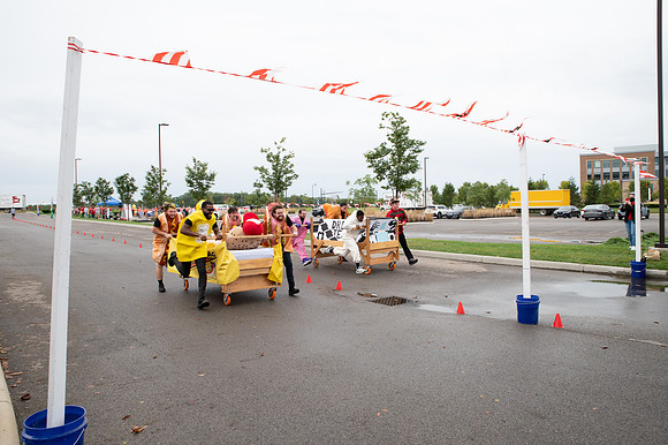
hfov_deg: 73.8
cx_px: 334
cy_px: 222
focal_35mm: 24
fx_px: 445
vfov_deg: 53.1
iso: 640
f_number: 7.1
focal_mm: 24
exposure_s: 1/320
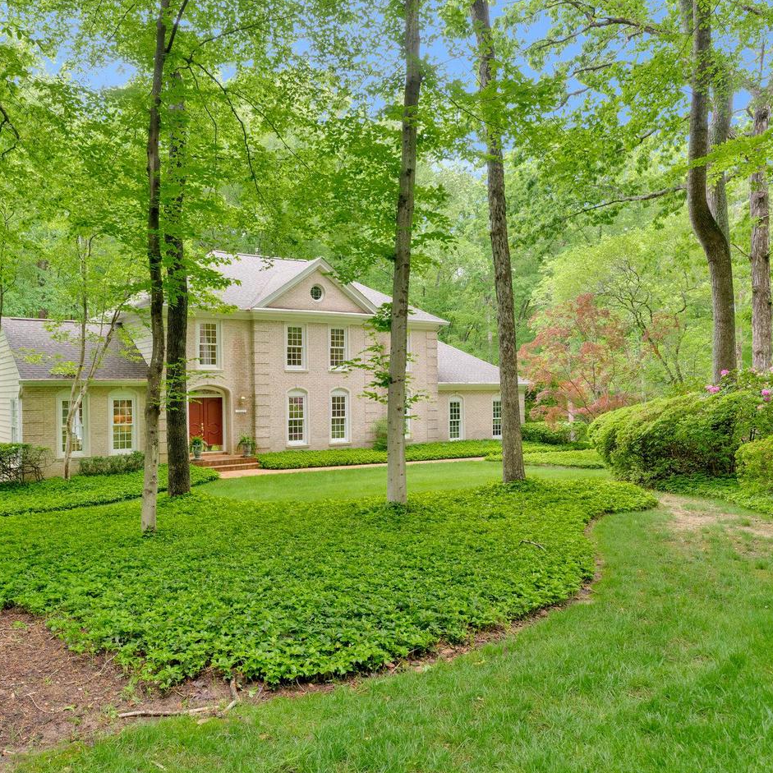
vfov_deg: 60.9
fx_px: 657
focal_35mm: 26
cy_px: 384
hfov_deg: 60.6
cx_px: 321
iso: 1250
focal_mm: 20
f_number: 7.1
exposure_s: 1/100
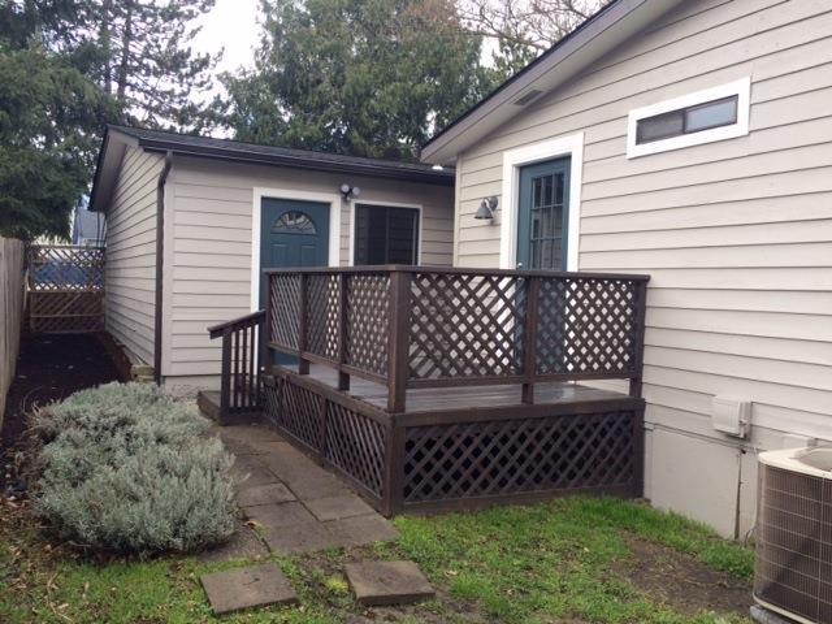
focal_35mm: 29
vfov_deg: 48.2
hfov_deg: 61.7
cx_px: 416
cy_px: 312
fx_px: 697
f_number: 2.2
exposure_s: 1/206
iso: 32
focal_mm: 4.15
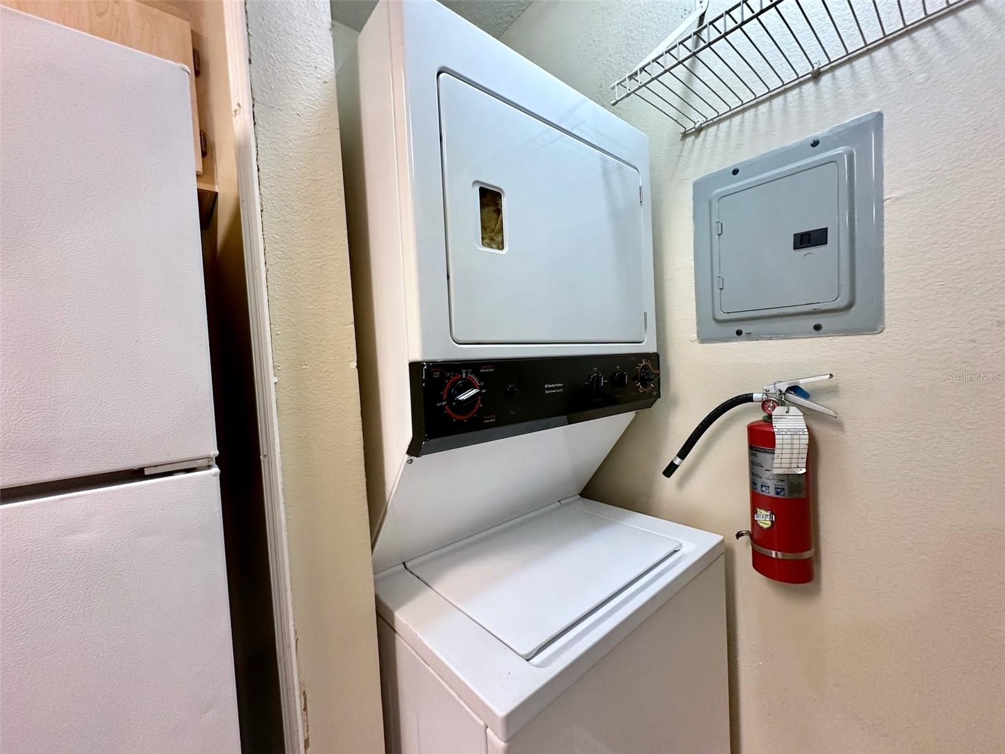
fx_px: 406
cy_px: 377
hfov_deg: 102.1
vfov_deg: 85.7
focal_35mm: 14
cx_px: 502
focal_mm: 2.22
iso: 320
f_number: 2.2
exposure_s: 1/60
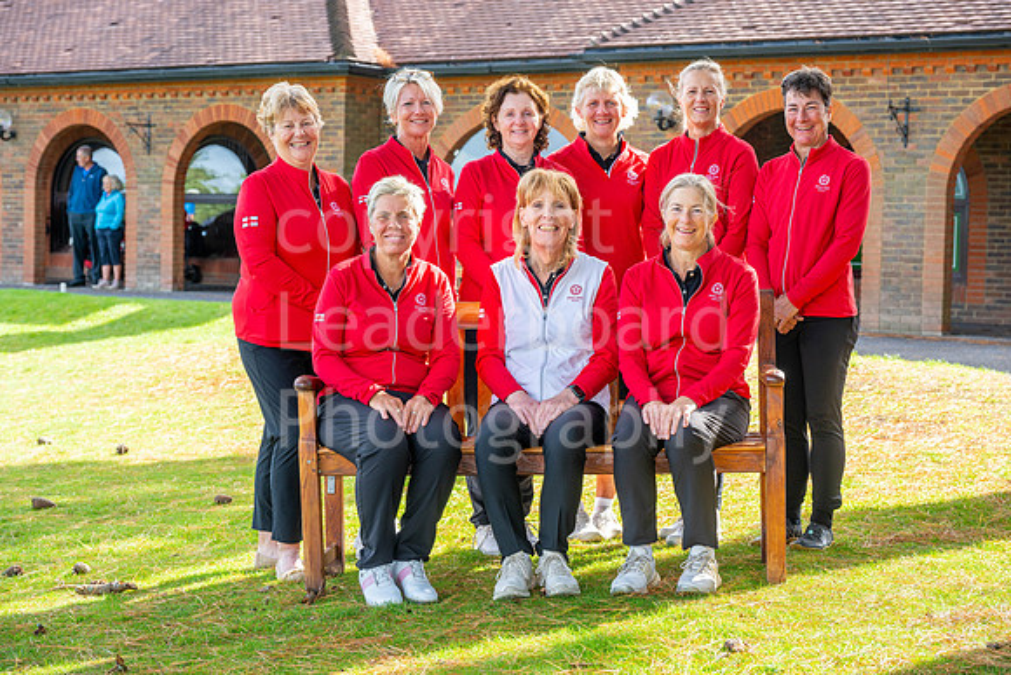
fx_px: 1882
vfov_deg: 20.3
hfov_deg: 30.1
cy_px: 338
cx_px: 506
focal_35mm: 67
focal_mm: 67
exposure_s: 1/200
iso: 200
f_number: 5.6
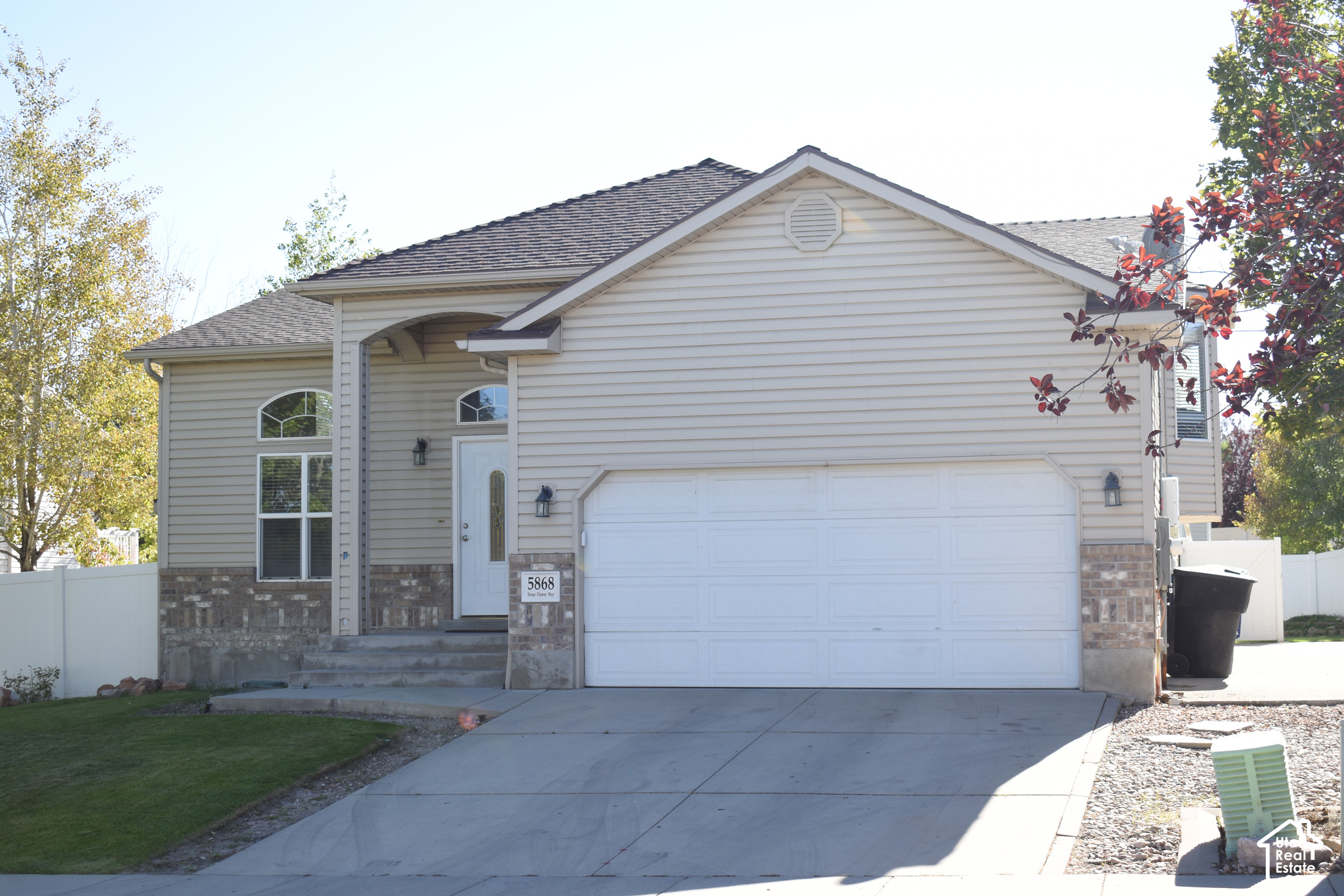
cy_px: 448
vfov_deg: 25.7
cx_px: 672
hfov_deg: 37.9
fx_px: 1960
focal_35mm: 52
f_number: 5.6
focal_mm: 35
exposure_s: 1/160
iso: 100
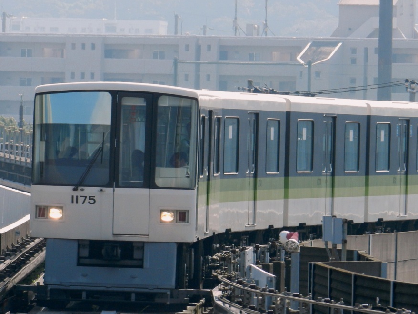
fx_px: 6124
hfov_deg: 3.9
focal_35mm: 507
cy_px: 203
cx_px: 195
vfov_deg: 2.9
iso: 160
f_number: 5.6
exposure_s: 1/500
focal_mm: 66.1
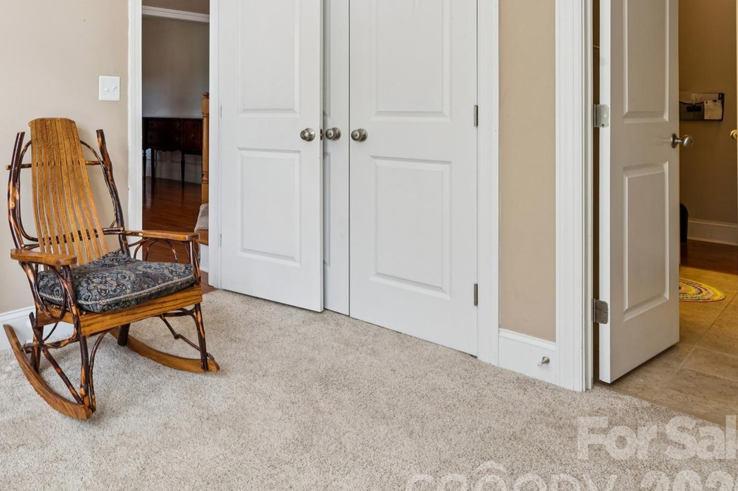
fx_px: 571
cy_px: 122
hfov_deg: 60.5
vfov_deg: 45.0
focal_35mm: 28
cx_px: 149
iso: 200
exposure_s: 1/8
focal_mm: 16.5
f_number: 13
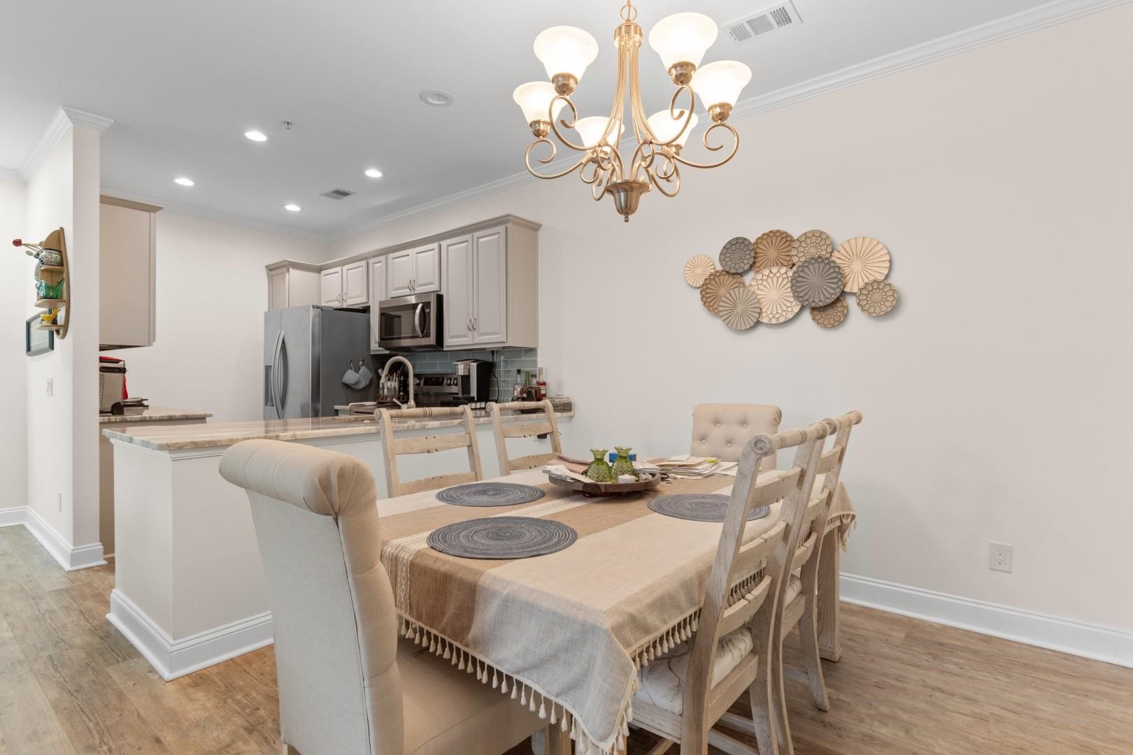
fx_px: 504
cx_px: 566
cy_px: 378
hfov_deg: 96.7
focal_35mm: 16
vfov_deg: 73.7
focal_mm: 11
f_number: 4.8
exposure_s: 1/5
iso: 100
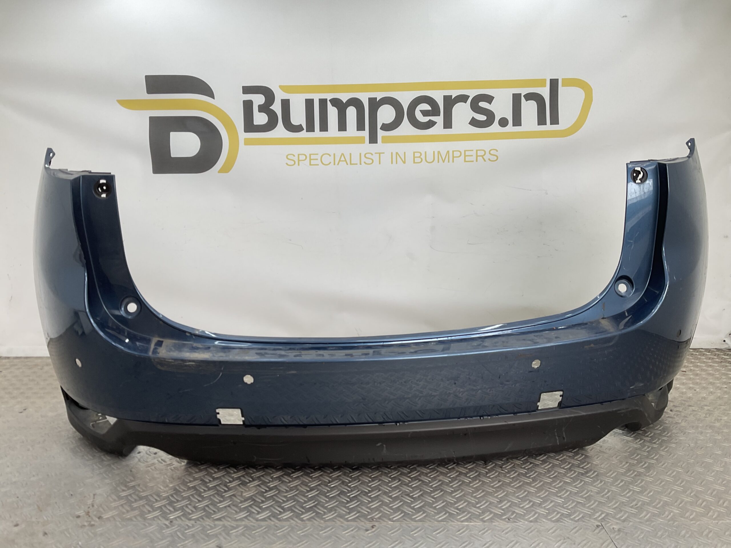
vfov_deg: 48.2
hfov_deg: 61.7
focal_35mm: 29
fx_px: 612
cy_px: 274
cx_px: 366
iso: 16
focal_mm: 3
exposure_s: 1/133
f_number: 1.8
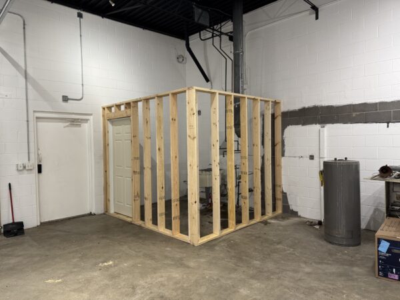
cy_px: 150
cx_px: 200
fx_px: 277
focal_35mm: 24
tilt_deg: -2.6
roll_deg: +0.7
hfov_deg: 71.6
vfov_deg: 56.8
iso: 250
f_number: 1.78
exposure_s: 1/60
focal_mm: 6.76
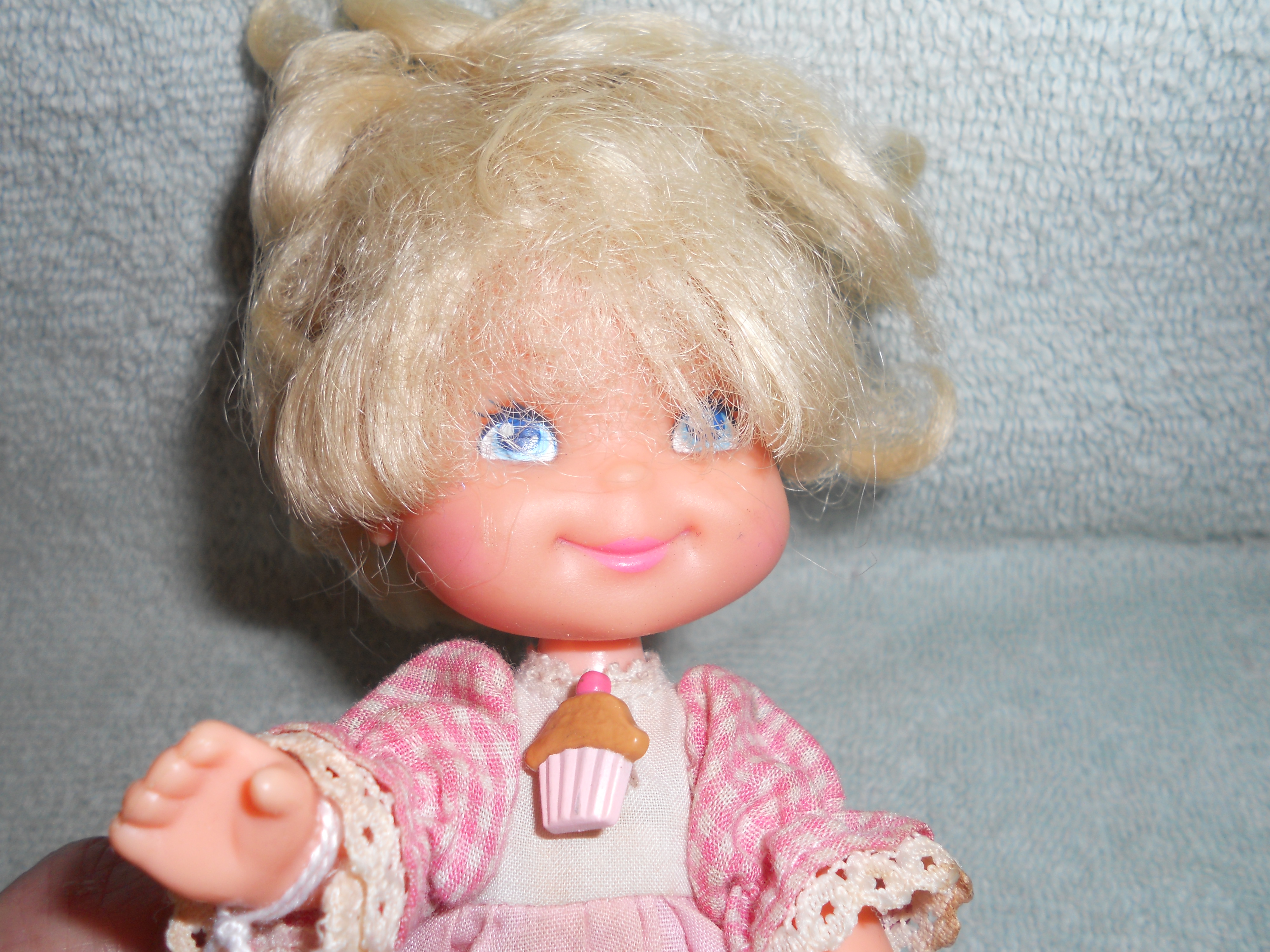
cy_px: 476
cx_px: 635
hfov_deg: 56.8
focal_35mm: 32
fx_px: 1174
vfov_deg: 44.2
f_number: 8.8
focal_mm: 5.8
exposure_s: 1/25
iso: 80
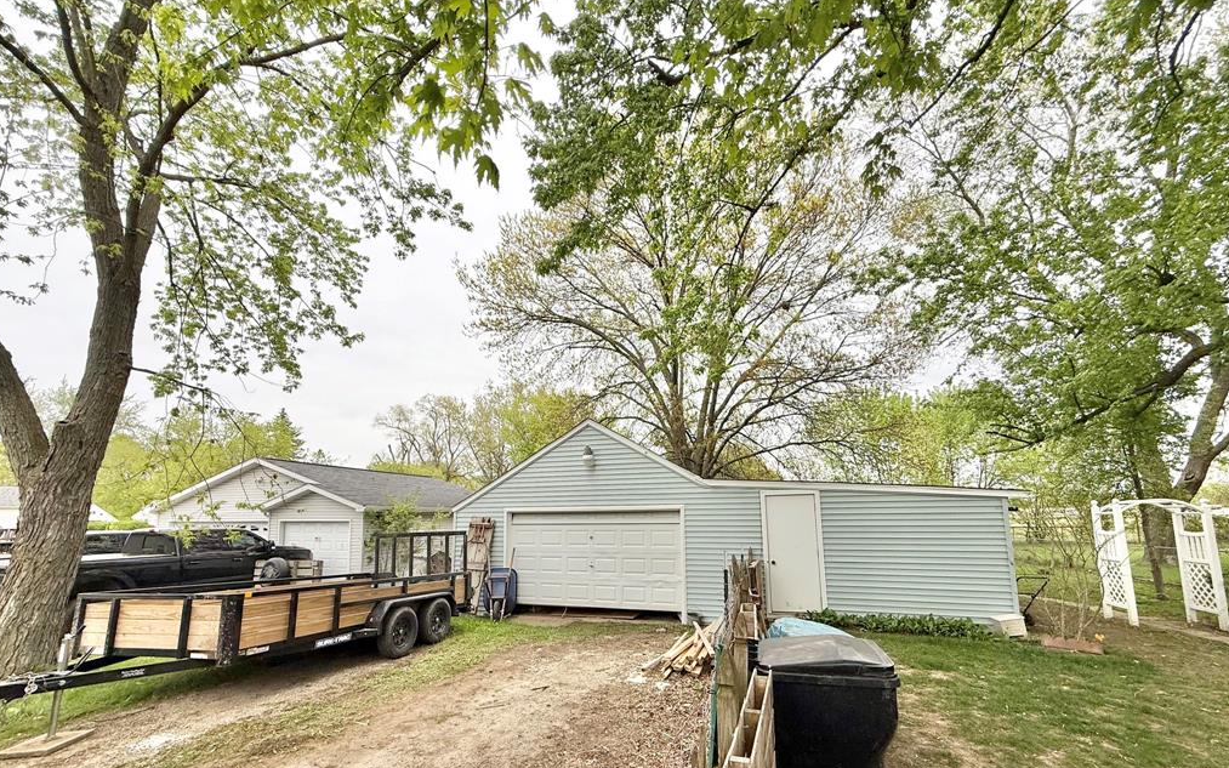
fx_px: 502
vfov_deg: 74.0
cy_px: 461
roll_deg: +0.6
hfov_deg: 101.5
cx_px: 610
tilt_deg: +6.1
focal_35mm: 15
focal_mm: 2.22
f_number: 2.2
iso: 50
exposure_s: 1/324
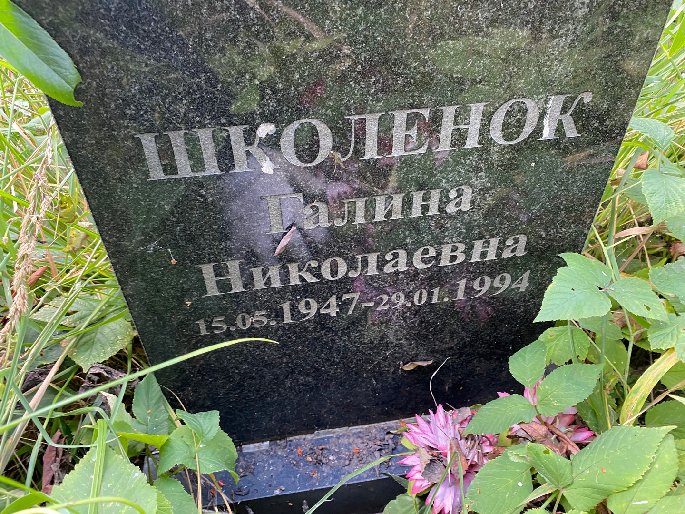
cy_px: 257
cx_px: 342
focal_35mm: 26
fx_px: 515
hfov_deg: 67.3
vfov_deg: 53.1
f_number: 1.8
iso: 200
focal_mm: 4.25
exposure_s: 1/60
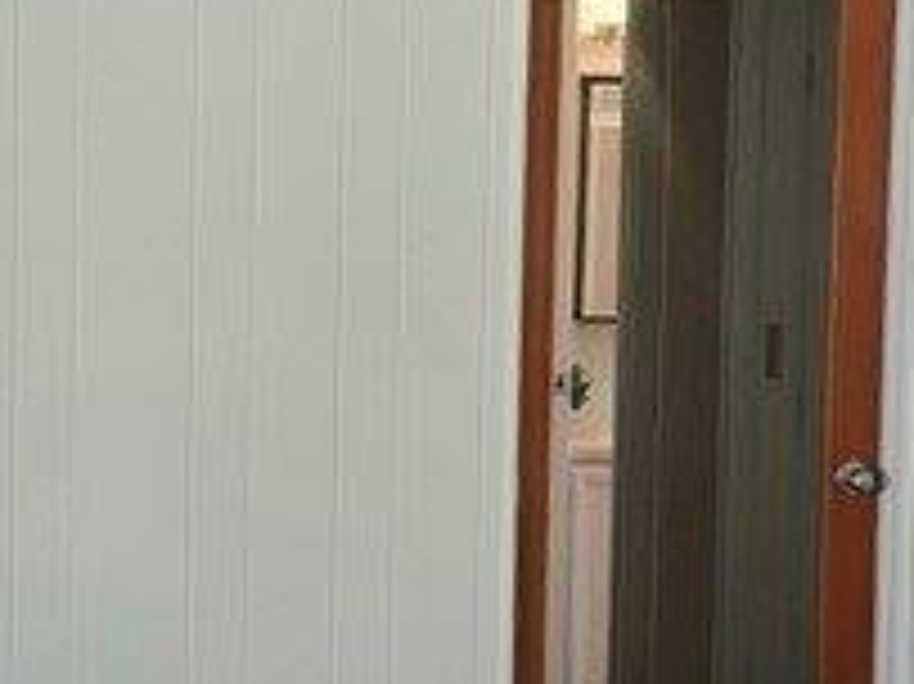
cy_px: 441
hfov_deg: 16.7
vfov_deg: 12.7
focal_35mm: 116
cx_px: 36
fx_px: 3061
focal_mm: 6.3
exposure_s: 1/120
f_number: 1.7
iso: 50
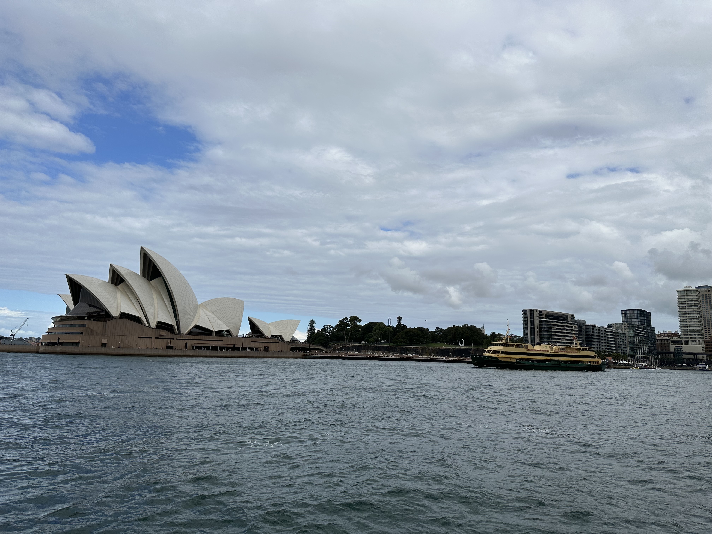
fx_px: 494
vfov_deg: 56.8
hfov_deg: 71.6
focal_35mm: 24
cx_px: 356
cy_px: 267
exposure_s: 1/7576
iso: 80
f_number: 1.78
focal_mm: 6.86
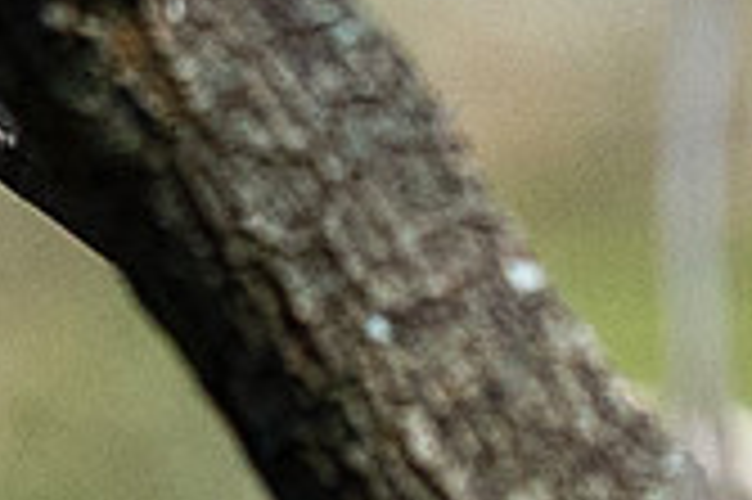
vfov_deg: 0.3
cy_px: 737
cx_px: 1360
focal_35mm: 4075
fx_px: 85037
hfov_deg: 0.5
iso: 640
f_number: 8
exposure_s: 1/1000
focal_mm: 290
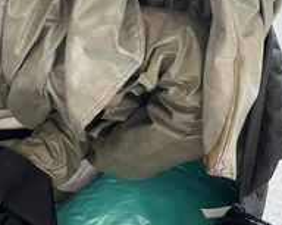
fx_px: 442
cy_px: 46
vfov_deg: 28.0
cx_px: 10
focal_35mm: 53
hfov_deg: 32.9
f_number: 1.6
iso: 160
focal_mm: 5.1
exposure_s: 1/60
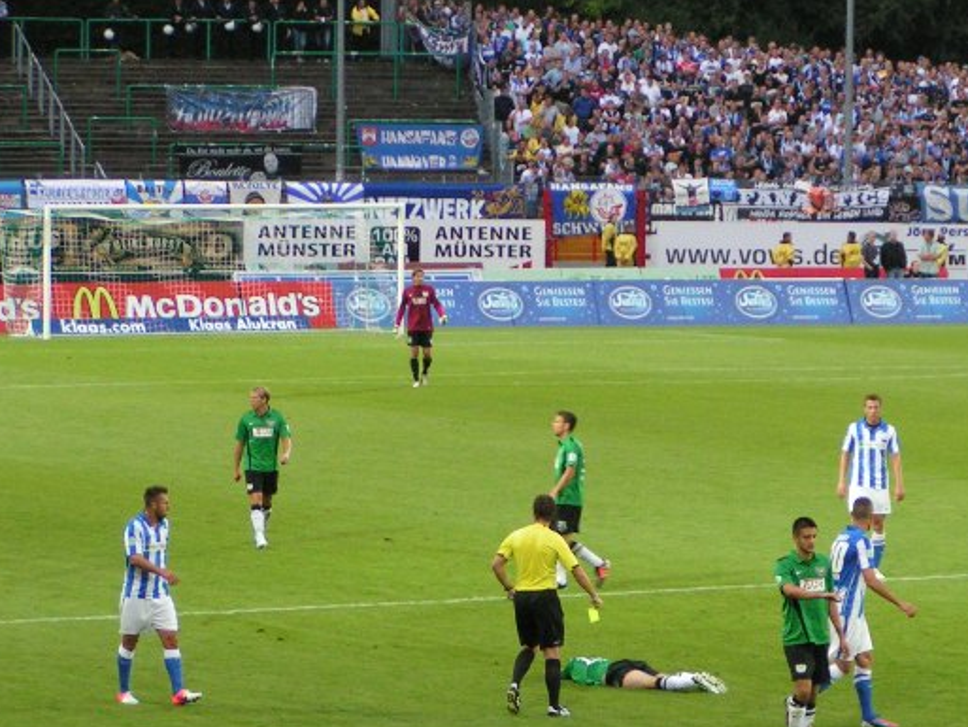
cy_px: 410
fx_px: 5930
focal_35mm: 212
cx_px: 634
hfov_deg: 9.3
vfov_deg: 7.0
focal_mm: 20.9
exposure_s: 1/125
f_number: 3.5
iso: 200
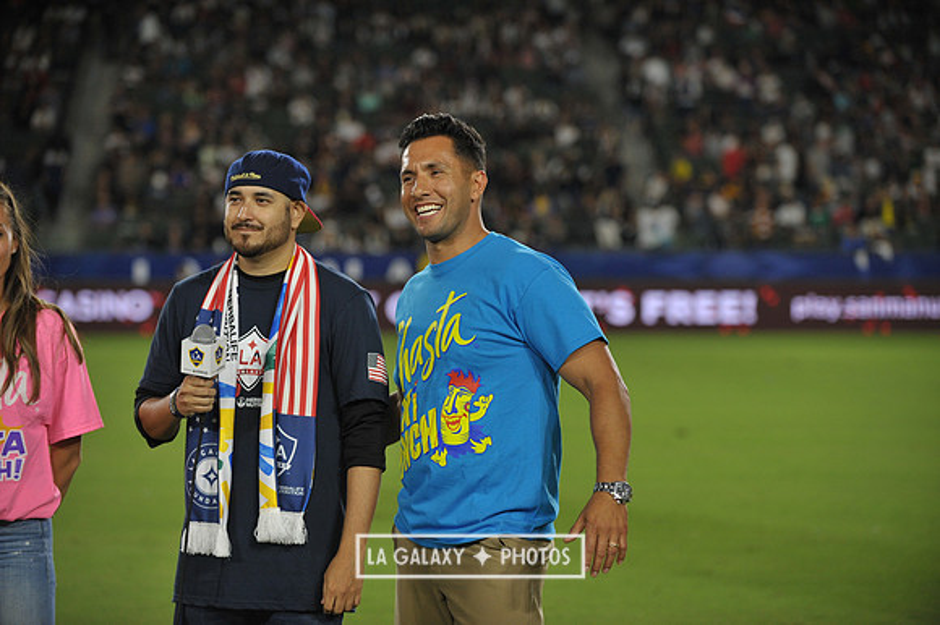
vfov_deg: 13.4
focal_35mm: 102
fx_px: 2662
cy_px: 312
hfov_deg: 20.0
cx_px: 470
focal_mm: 102
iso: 1250
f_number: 2.8
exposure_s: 1/1000
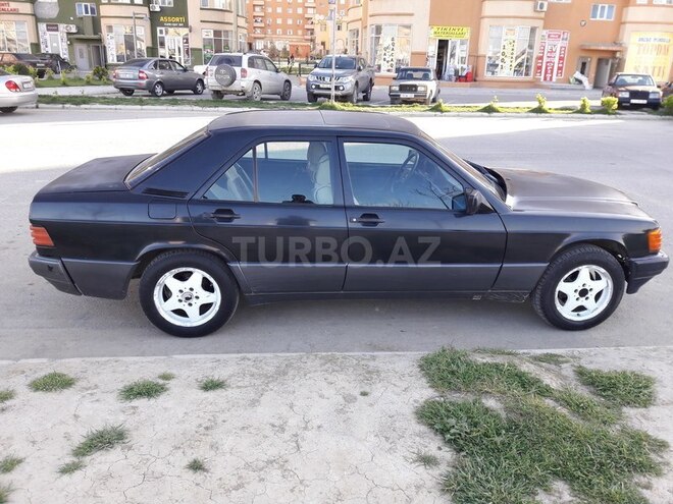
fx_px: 544
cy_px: 252
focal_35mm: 28
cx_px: 336
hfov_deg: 63.4
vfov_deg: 49.7
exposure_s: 1/135
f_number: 1.9
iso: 40
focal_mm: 3.7
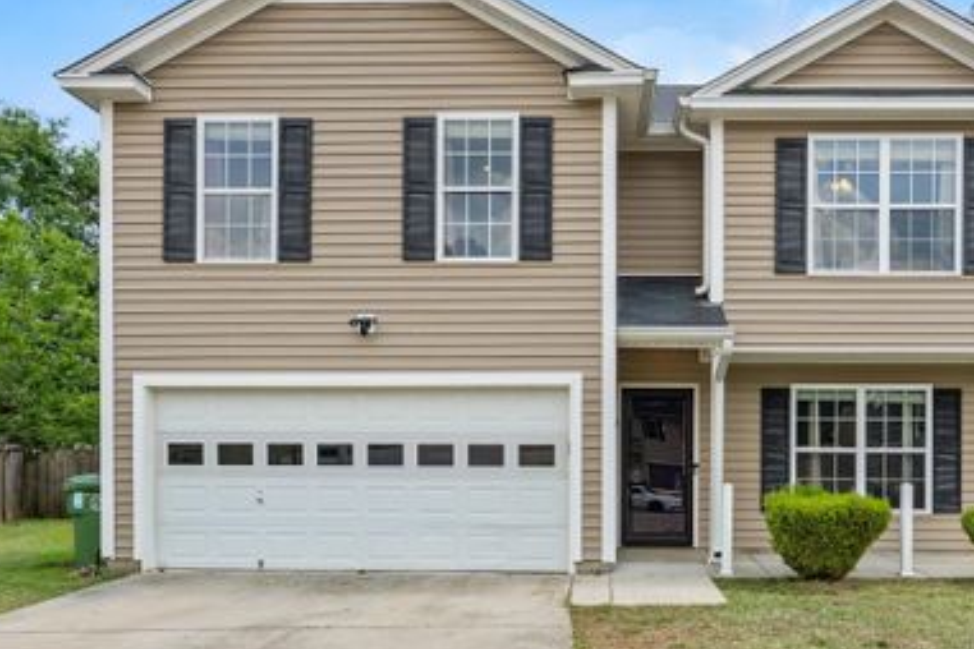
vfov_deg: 57.9
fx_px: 586
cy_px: 299
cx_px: 598
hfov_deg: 78.3
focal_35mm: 22
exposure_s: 1/800
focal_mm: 11
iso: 200
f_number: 6.3
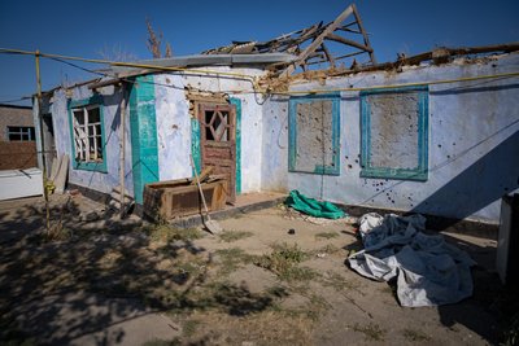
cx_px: 260
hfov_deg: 73.7
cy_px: 173
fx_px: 346
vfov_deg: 53.2
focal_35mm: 24
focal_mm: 24
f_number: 2.8
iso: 160
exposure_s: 1/5000
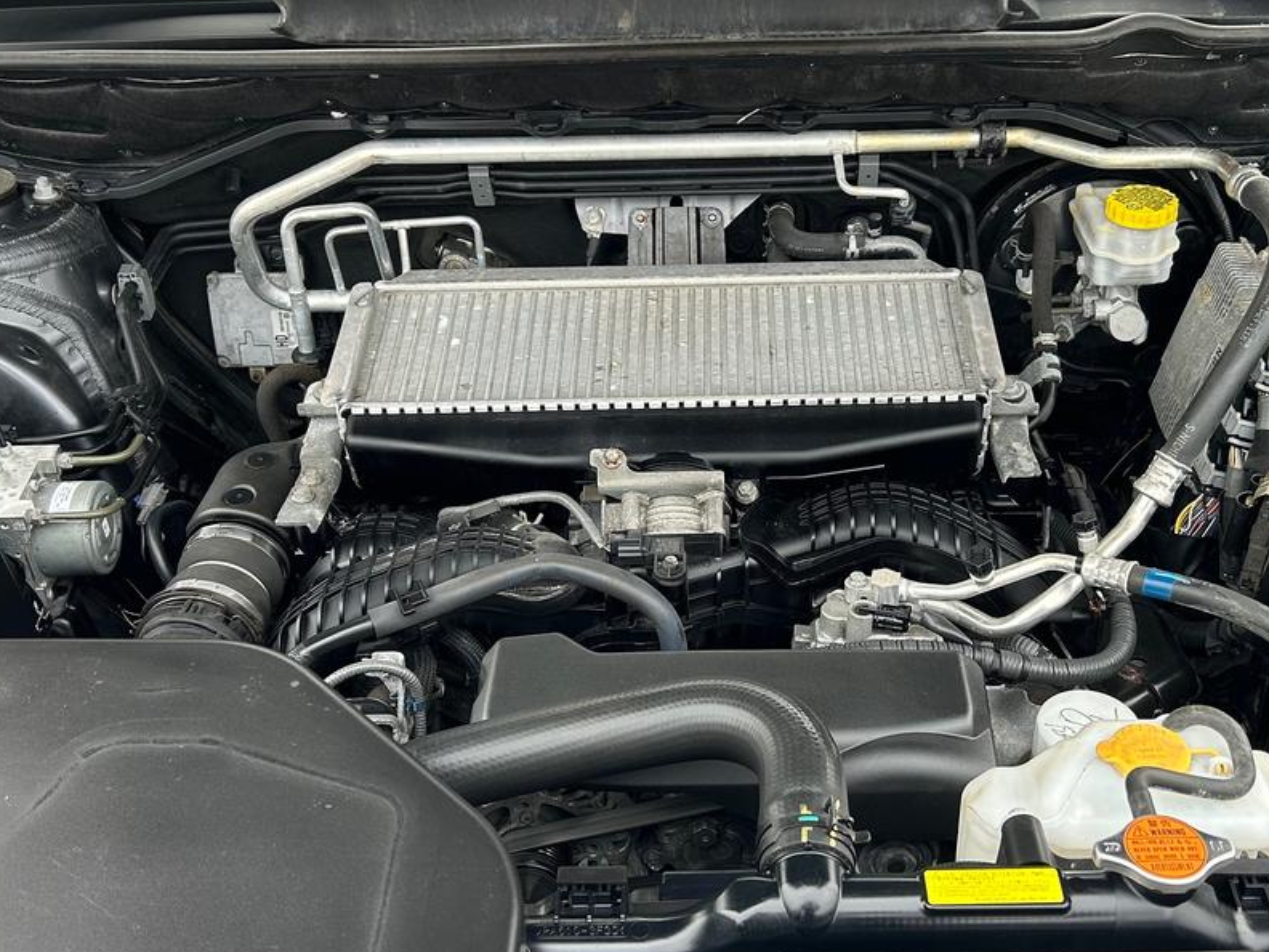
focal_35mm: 42
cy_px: 462
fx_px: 1540
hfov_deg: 44.7
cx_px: 724
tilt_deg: -32.5
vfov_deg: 34.3
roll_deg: +0.1
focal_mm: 5.7
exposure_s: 1/466
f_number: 1.5
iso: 50
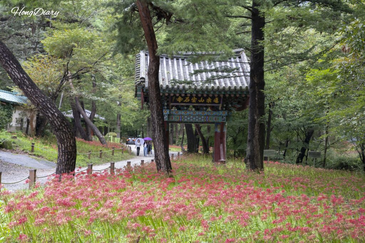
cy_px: 122
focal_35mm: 60
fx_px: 608
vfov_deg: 22.6
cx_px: 182
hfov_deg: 33.4
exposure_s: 1/160
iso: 1000
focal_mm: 60
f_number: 5.6
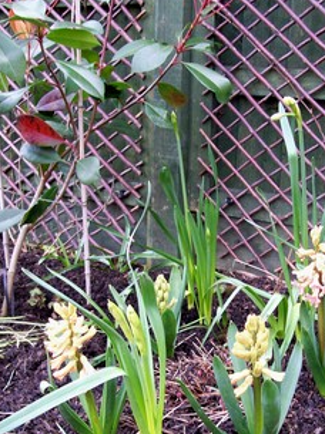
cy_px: 293
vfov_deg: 36.4
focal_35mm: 52
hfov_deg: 27.9
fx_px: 652
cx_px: 207
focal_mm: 6
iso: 80
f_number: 2.7
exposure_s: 1/41.1
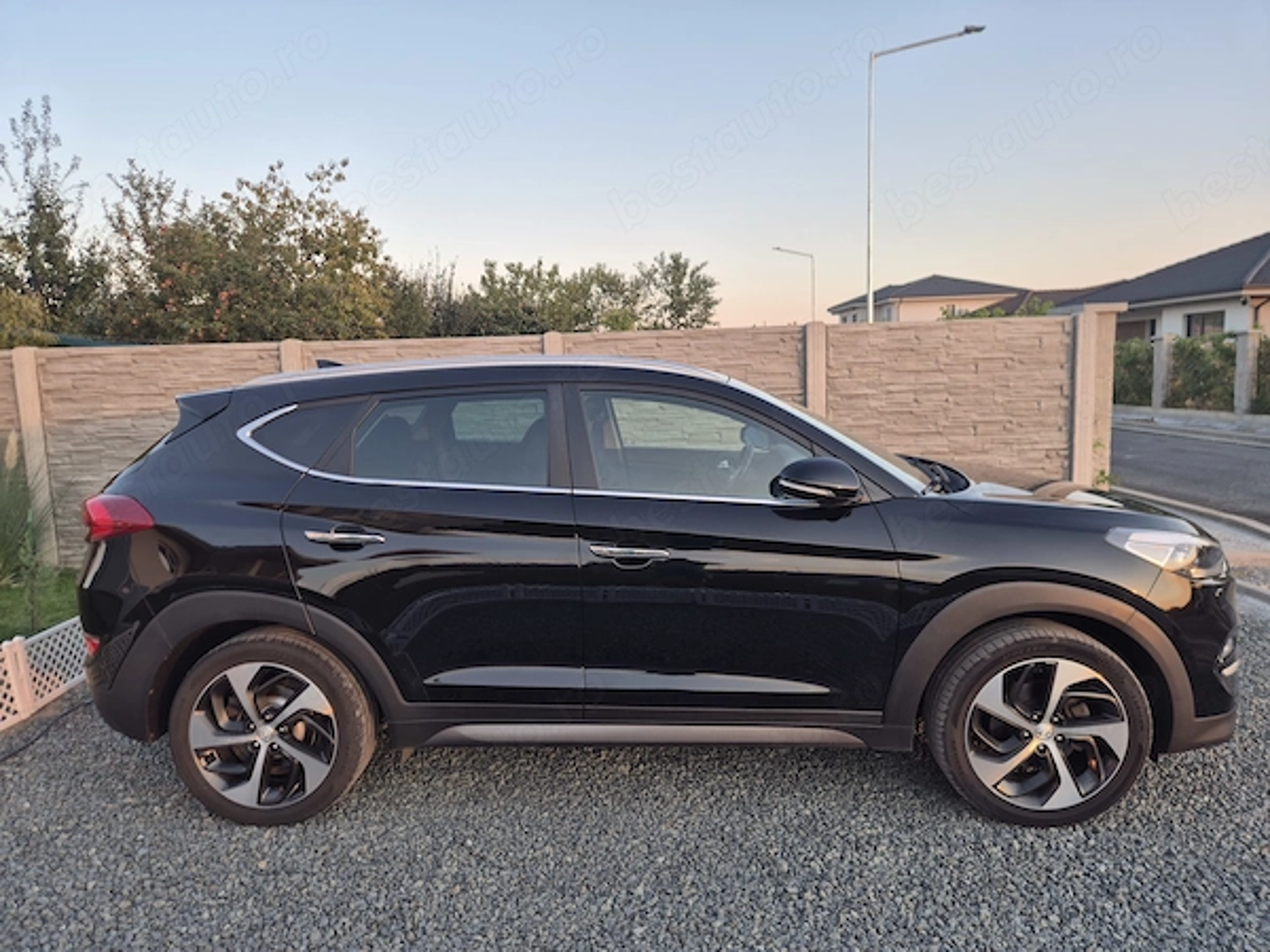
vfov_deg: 58.9
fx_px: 844
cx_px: 635
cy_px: 476
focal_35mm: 23
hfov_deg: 73.9
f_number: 1.8
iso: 25
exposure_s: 1/195
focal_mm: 5.4
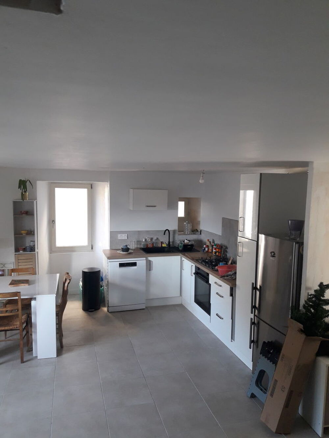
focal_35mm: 28
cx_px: 164
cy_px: 219
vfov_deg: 63.4
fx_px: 355
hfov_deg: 49.8
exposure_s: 1/33
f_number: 1.9
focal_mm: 3.7
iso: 100
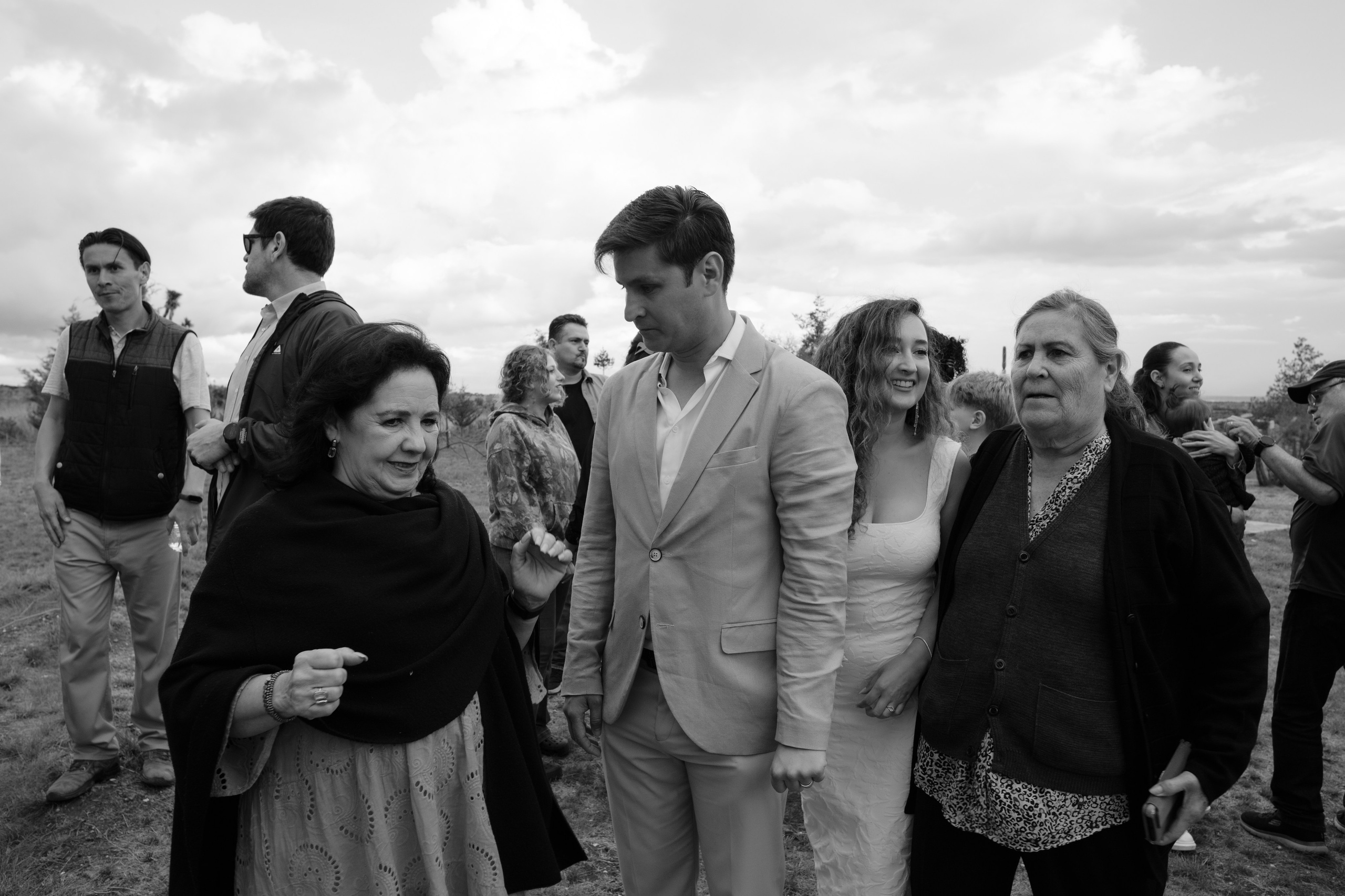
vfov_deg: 53.1
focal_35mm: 24
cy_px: 448
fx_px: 897
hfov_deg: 73.7
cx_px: 672
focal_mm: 16
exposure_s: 1/320
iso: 200
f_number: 4.5
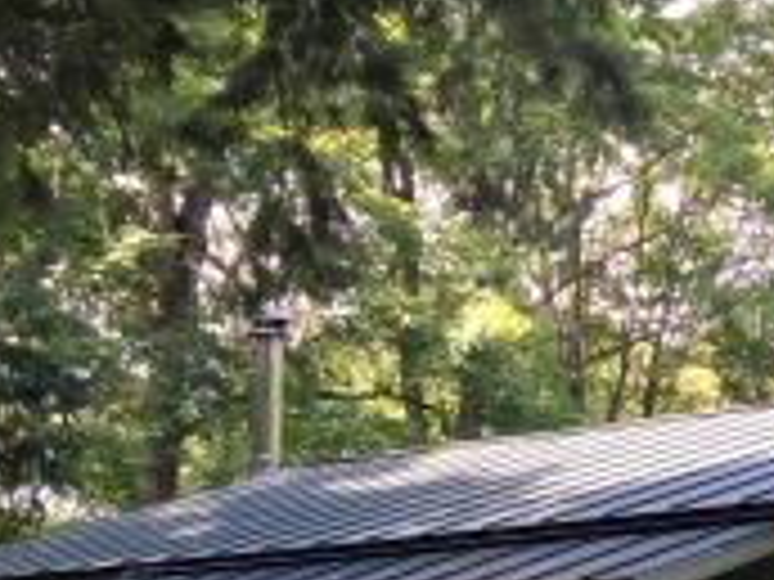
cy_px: 602
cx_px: 850
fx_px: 2415
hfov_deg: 17.6
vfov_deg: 13.5
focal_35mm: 108
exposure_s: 1/131
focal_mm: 3.3
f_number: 2.4
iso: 32
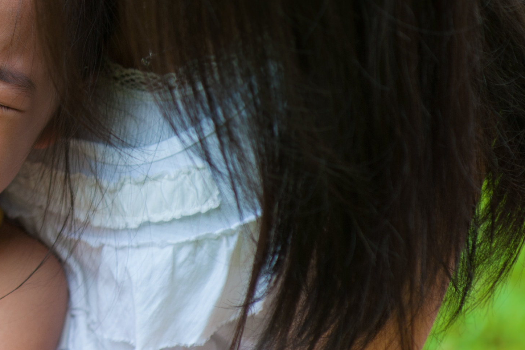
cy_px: -13
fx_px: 3644
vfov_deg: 5.5
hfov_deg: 8.1
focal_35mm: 250
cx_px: -200
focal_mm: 85
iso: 200
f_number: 2.8
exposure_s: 1/250
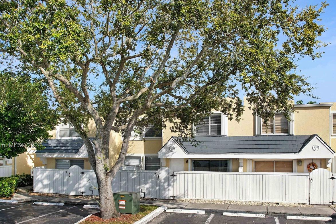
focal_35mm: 30
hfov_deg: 61.9
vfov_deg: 43.1
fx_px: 280
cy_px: 146
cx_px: 179
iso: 100
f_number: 2.8
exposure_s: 1/500
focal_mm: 8.38
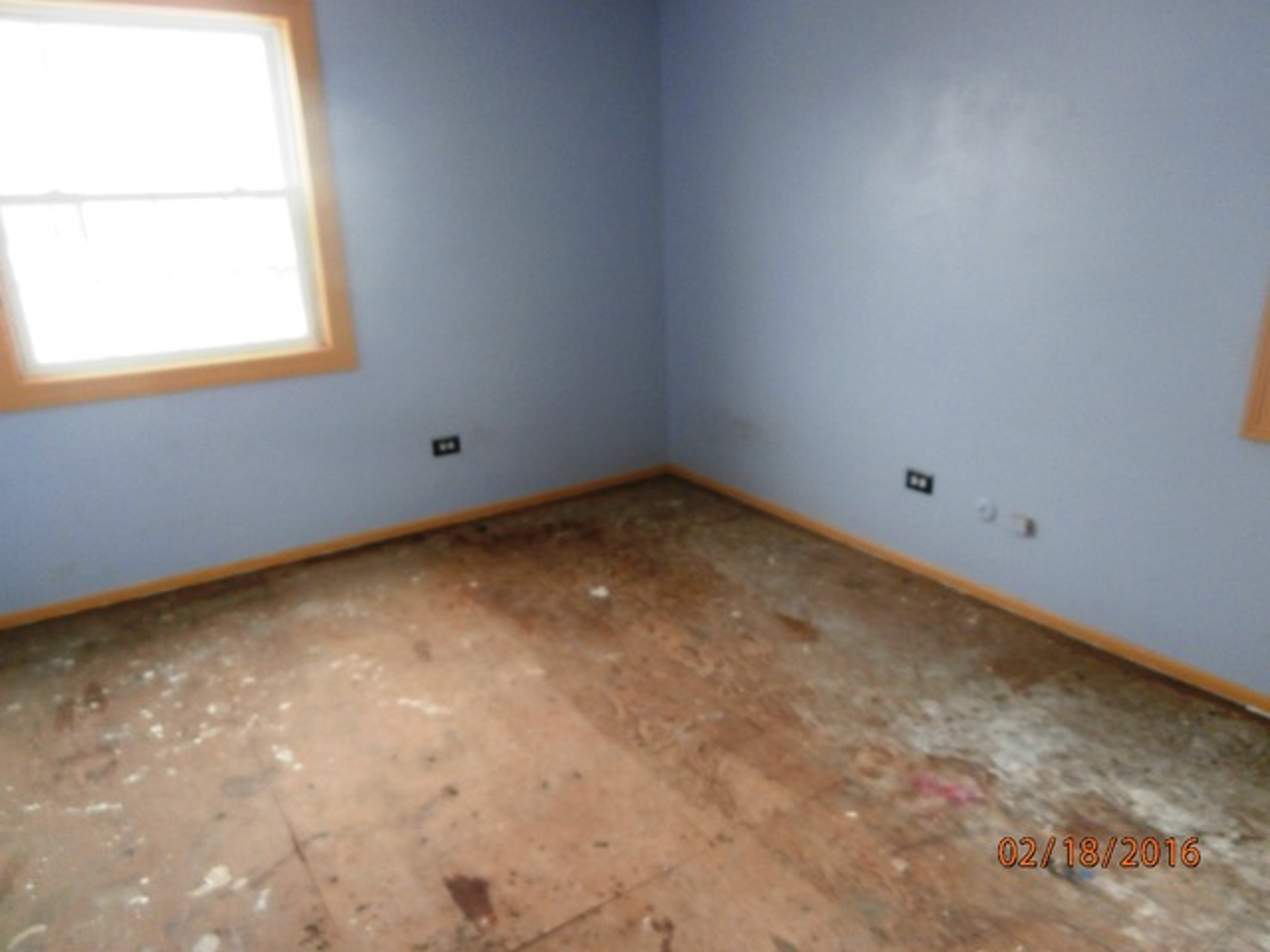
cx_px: 635
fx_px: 881
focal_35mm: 24
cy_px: 476
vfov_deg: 56.8
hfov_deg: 71.6
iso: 200
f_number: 3
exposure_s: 1/30
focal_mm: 4.2
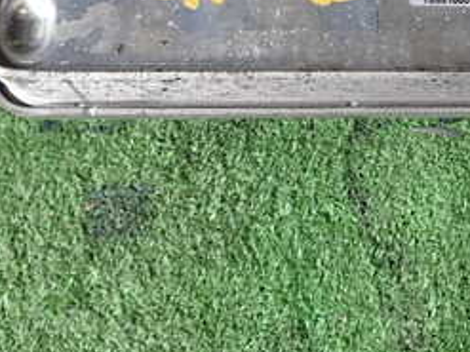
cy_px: 2
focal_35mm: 68
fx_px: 923
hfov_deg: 28.0
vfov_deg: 20.9
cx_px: 371
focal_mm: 5.05
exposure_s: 1/60
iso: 100
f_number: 3.2
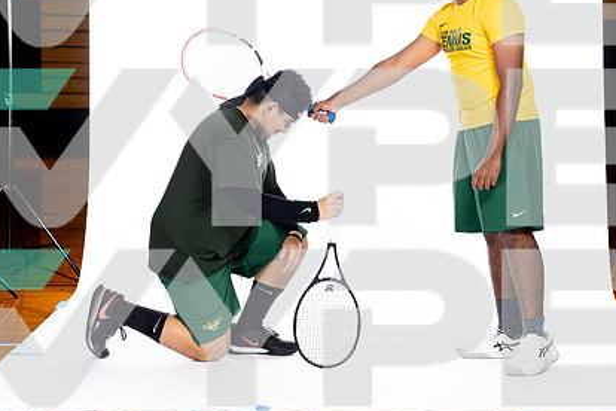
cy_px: 148
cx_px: 299
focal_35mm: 98
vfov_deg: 13.9
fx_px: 1677
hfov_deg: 20.8
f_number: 5.6
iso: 400
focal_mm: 70
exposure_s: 1/250
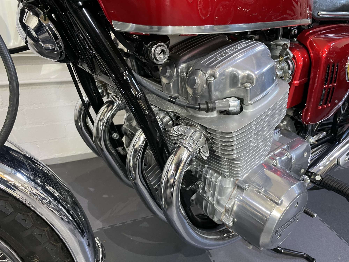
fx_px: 262
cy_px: 131
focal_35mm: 26
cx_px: 174
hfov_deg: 67.3
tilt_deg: -28.0
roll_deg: -1.8
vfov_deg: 53.1
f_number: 1.6
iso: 320
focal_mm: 4.2
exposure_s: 1/33
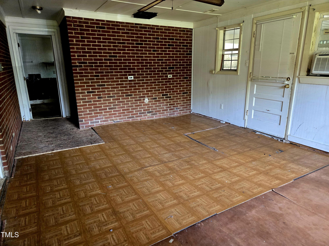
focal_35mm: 23
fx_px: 219
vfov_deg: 58.9
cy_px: 123
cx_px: 164
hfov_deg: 73.9
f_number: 1.8
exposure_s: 1/120
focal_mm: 5.4
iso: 500
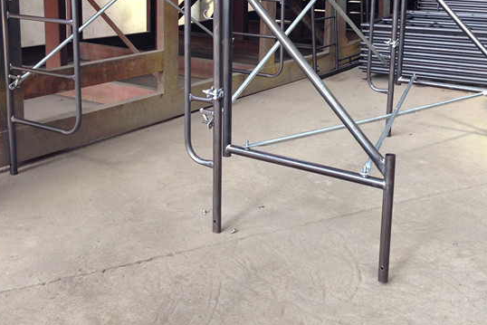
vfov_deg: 26.2
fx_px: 690
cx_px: 260
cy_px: 81
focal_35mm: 51
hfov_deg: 38.9
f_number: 2.4
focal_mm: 4.12
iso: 50
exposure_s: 1/60
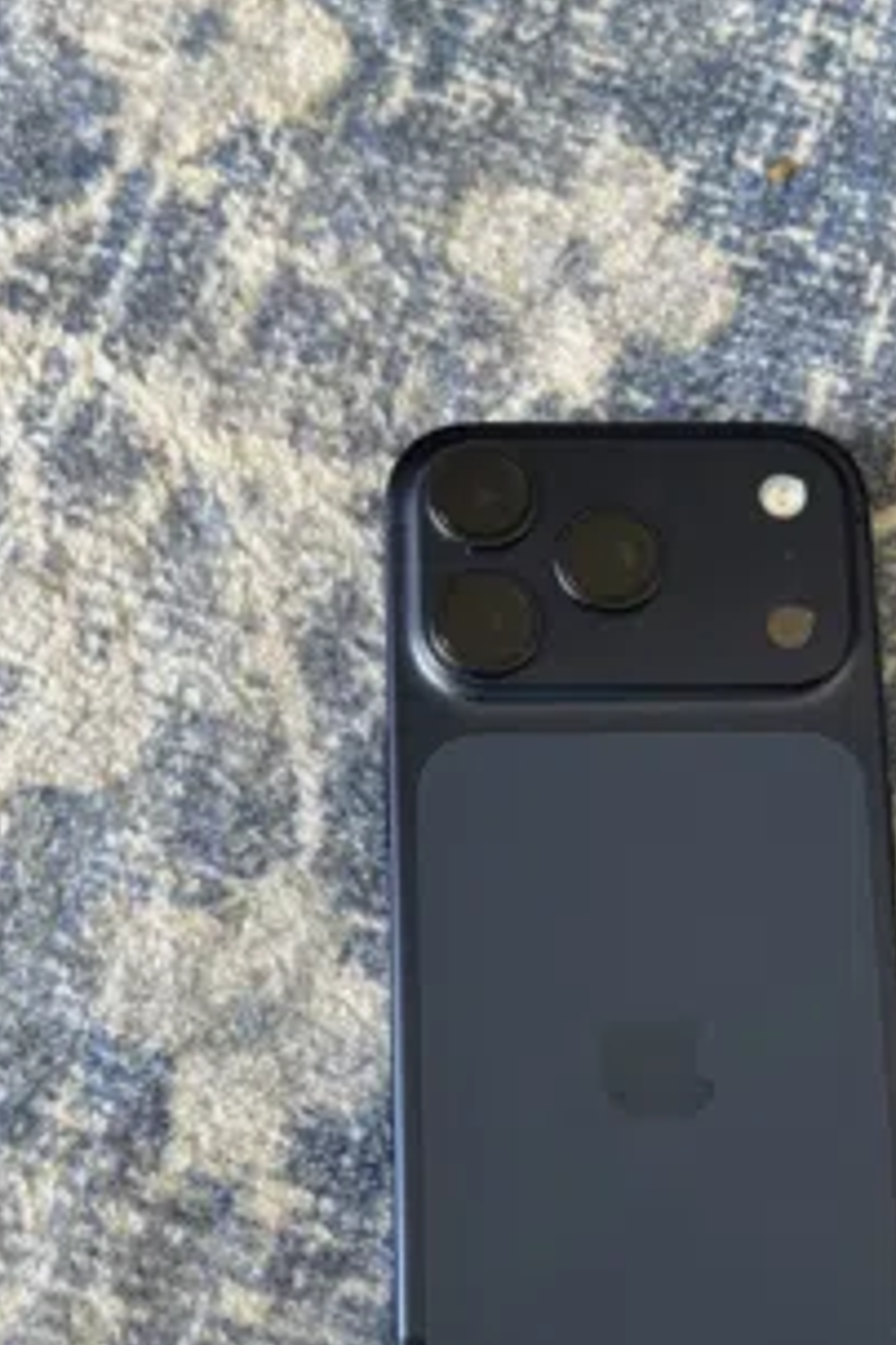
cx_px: 581
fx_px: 2464
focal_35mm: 66
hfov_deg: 20.6
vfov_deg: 30.3
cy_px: 879
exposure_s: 1/60
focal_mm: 6.76
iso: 100
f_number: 1.78
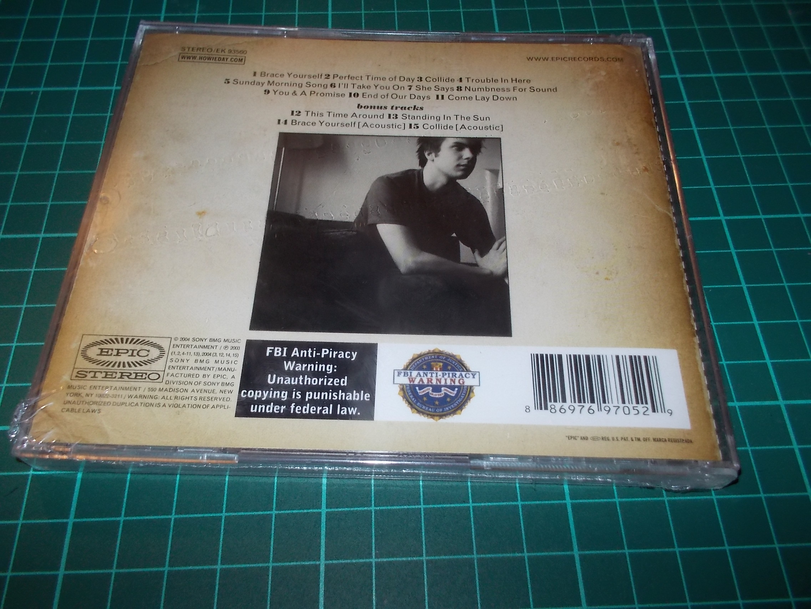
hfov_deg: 61.7
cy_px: 304
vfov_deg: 48.2
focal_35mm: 29
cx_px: 406
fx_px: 679
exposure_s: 1/30
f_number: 3.3
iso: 200
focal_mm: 4.1
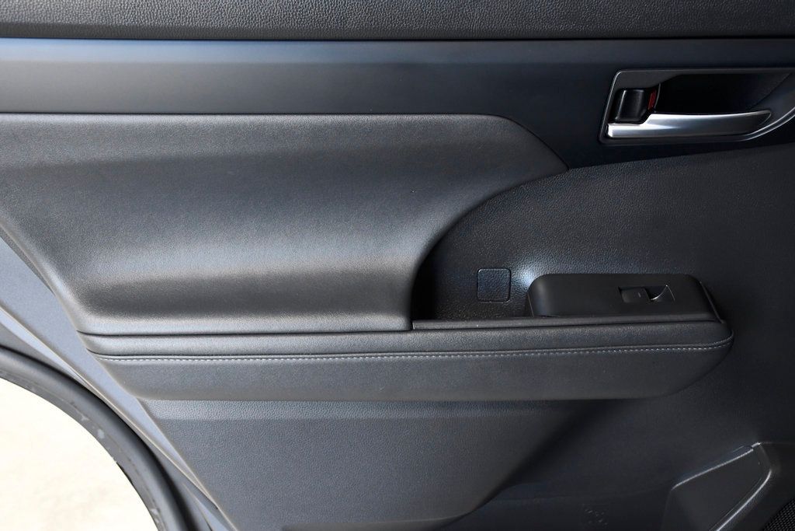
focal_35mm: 48
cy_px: 266
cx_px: 398
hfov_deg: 41.1
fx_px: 1060
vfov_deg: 28.1
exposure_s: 1/125
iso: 2500
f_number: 5.6
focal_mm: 32
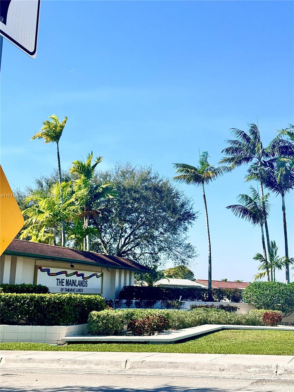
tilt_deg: +9.6
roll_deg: -1.1
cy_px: 196
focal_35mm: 48
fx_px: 544
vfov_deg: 39.7
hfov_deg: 30.3
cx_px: 147
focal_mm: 6.86
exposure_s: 1/4608
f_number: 1.78
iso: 64
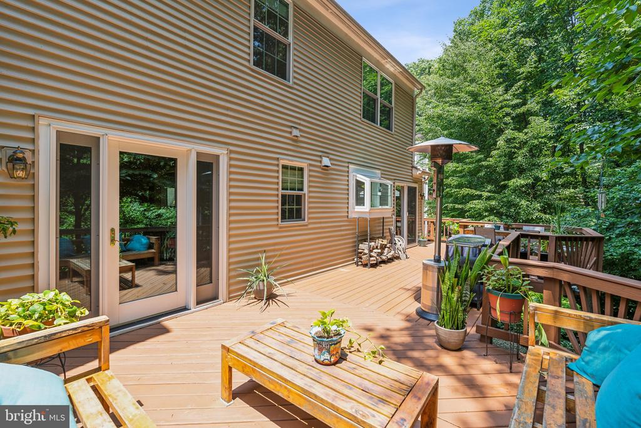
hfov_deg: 96.7
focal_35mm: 16
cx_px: 320
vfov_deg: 73.8
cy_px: 214
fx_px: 285
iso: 100
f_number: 6.3
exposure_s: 1/100
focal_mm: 16
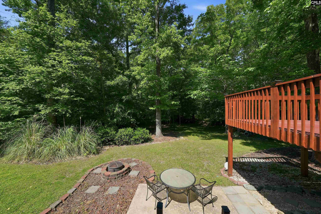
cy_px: 107
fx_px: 107
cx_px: 160
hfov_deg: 112.6
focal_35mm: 12
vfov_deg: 90.1
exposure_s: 1/320
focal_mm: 12
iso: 200
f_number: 10
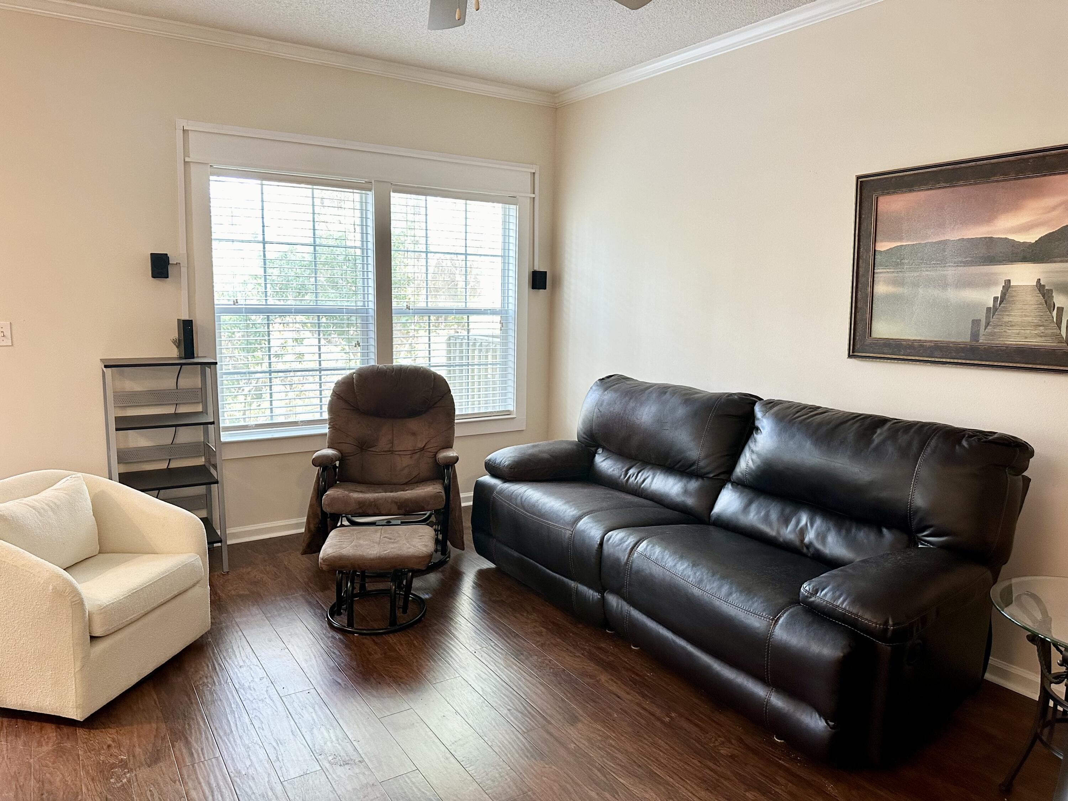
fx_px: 740
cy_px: 400
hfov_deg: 71.6
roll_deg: -0.8
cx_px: 534
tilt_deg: -8.3
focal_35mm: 24
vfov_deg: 56.8
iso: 250
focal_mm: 6.86
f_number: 1.78
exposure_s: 1/60
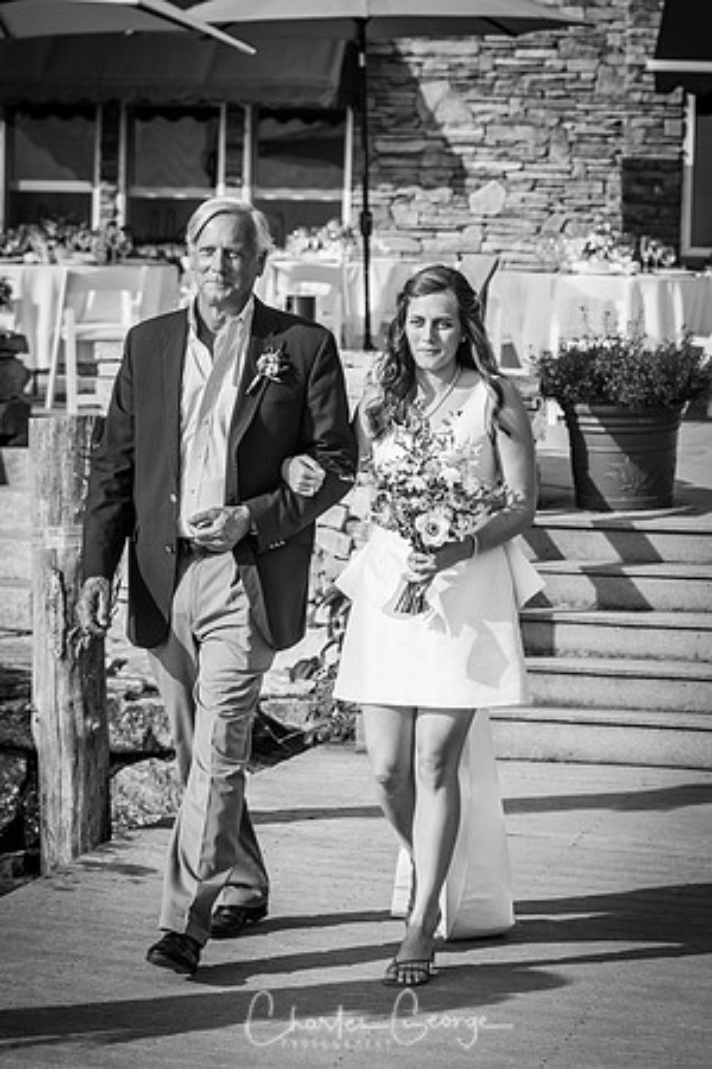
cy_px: 534
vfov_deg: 19.5
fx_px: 3115
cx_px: 356
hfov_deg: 13.0
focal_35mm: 105
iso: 200
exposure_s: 1/1600
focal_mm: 70
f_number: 4
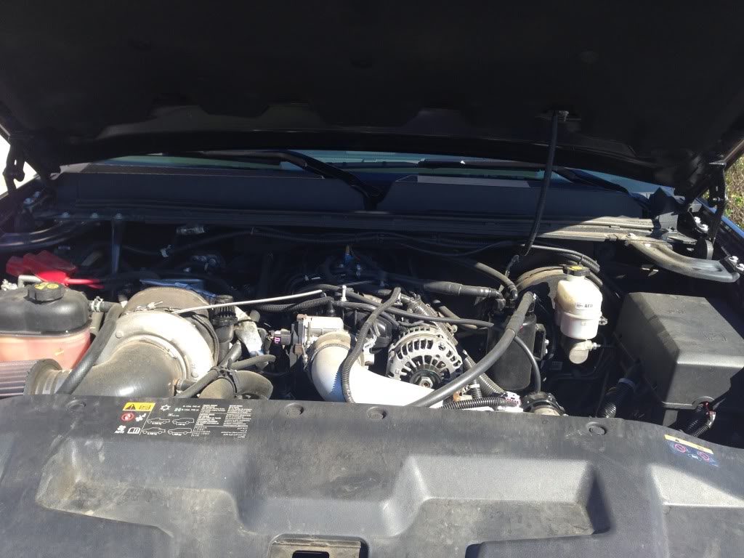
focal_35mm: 33
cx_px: 372
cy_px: 279
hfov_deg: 55.4
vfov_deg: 42.9
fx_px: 709
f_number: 2.4
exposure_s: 1/411
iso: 50
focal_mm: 4.1
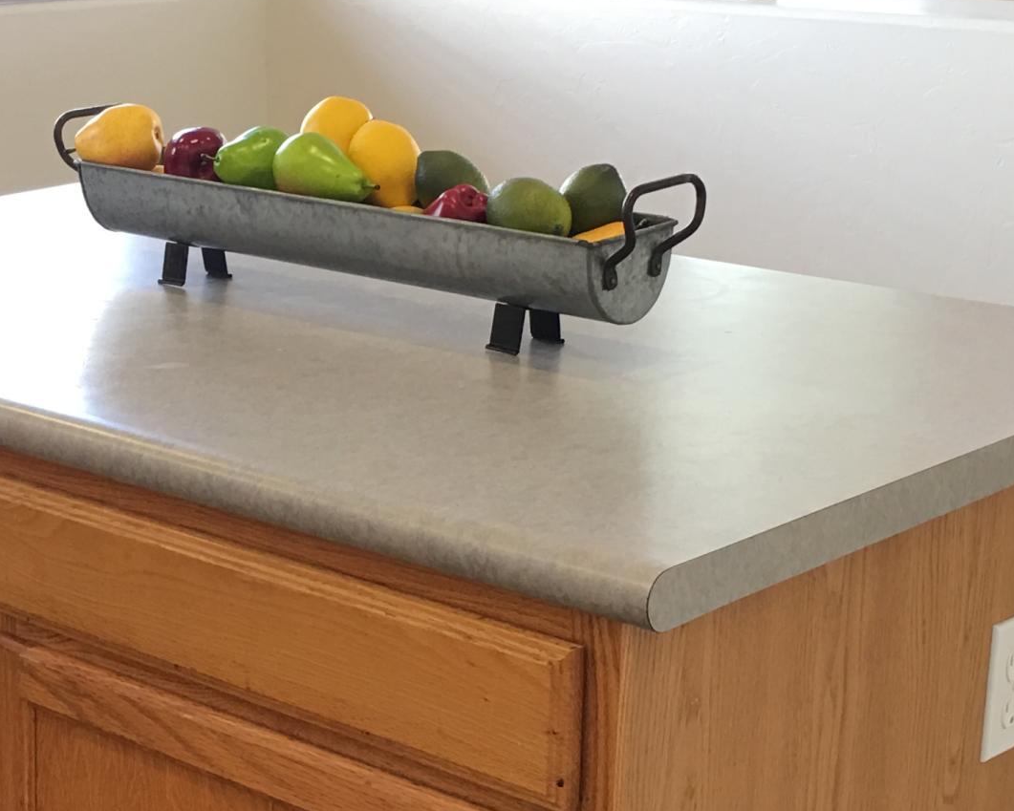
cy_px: 404
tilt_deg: -12.5
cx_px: 208
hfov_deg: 23.5
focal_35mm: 80
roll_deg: -0.1
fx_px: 2401
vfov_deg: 19.2
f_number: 2.2
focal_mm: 4.15
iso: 32
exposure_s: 1/15
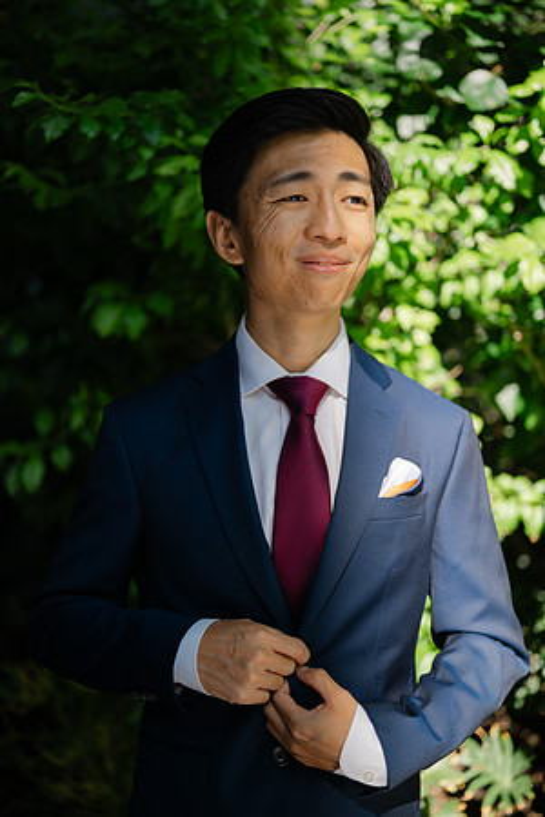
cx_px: 272
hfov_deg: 27.0
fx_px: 1135
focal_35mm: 50
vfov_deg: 39.6
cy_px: 408
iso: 80
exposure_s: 1/1250
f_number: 2
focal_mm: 50
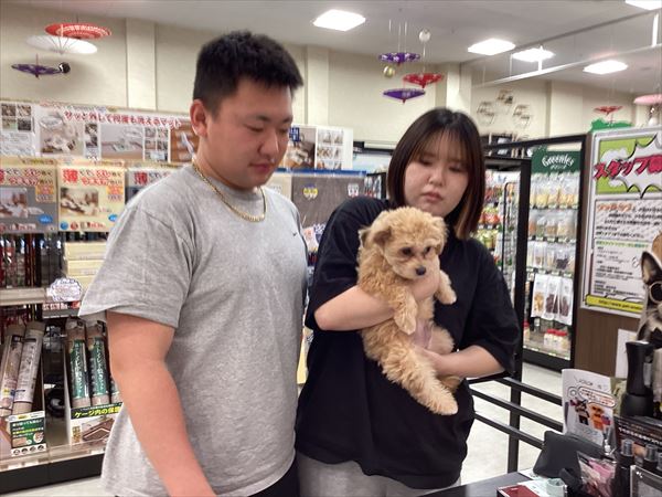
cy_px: 248
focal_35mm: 31
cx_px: 331
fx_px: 593
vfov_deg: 45.4
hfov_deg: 58.4
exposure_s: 1/50
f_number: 2.4
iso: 80
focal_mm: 3.3
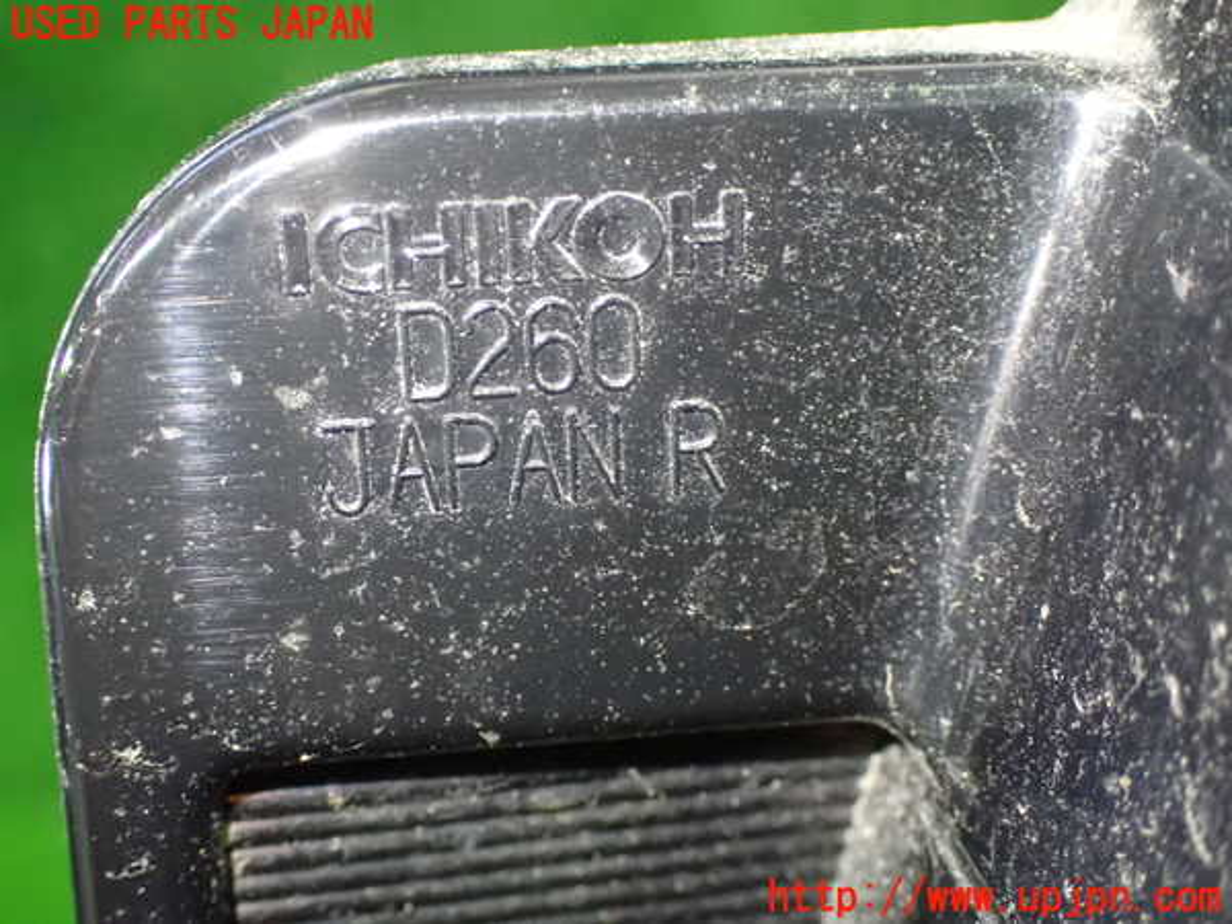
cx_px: 616
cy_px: 462
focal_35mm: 50
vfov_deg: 29.1
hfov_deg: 38.2
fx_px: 1780
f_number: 3.2
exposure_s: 1/30
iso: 1600
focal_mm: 9.01
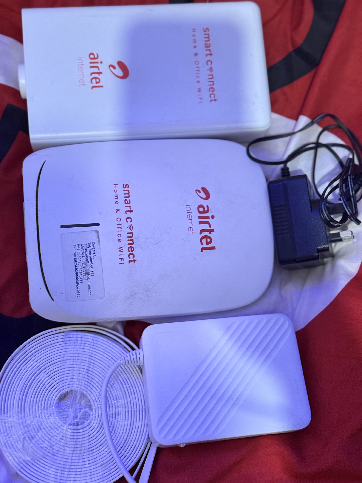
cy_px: 242
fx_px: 669
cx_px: 181
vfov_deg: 39.7
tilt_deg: -73.8
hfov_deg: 30.3
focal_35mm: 48
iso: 640
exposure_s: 1/30
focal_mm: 6.76
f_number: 1.78
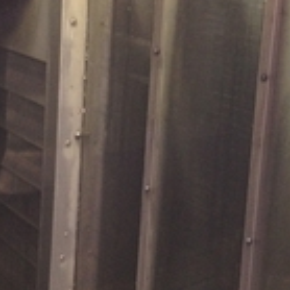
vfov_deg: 19.5
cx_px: 169
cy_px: 108
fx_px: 844
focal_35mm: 89
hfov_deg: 19.5
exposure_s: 1/20
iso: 320
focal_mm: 4.28
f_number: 2.4
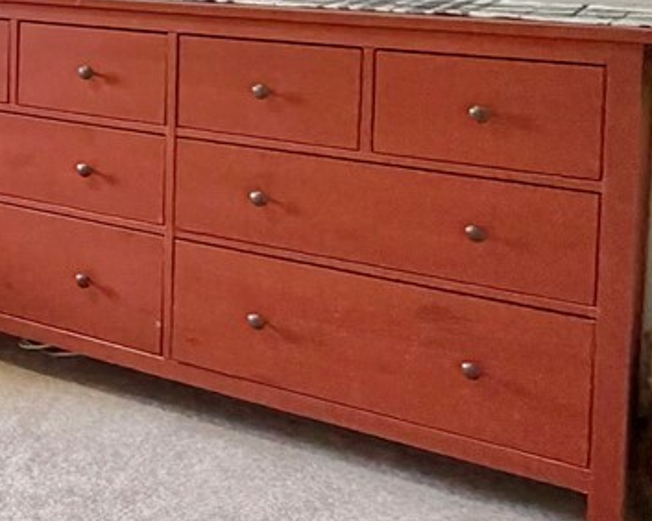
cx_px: -425
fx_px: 1196
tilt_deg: -3.1
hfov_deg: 22.4
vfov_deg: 23.3
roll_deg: +1.1
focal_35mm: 62
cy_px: -31
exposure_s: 1/84
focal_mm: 2.22
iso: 320
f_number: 2.2
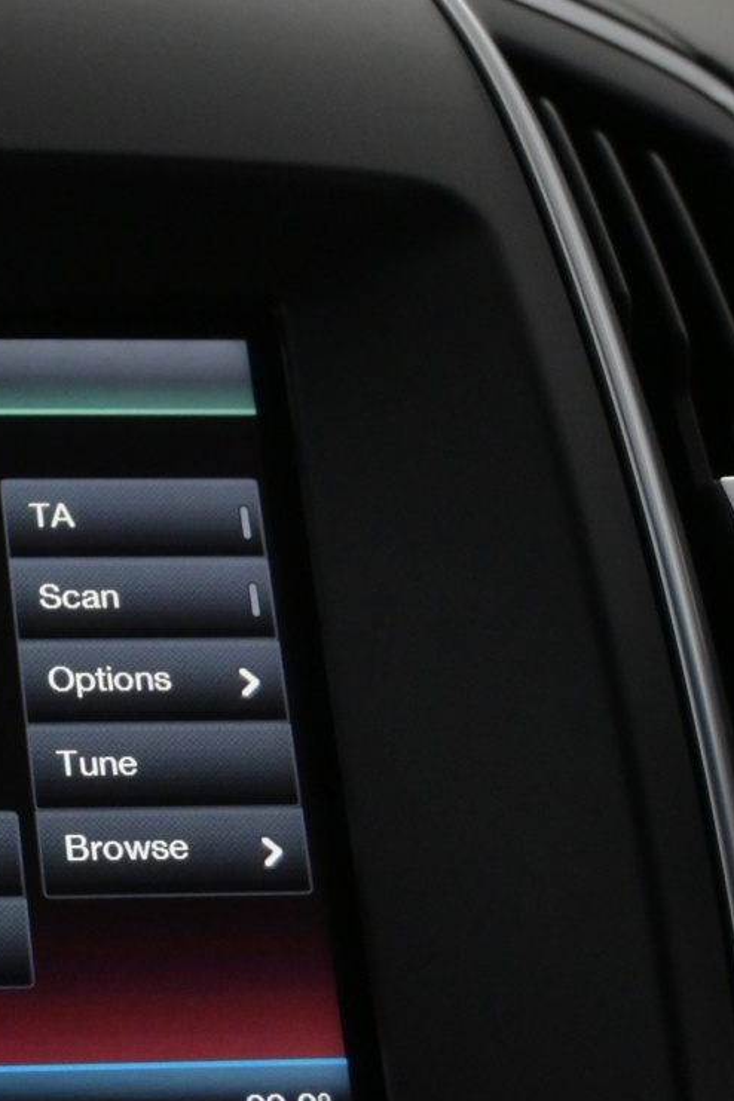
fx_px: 2908
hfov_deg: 13.4
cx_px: -410
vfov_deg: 21.4
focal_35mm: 95
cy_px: 728
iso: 2500
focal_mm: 29
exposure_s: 1/125
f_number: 5.6
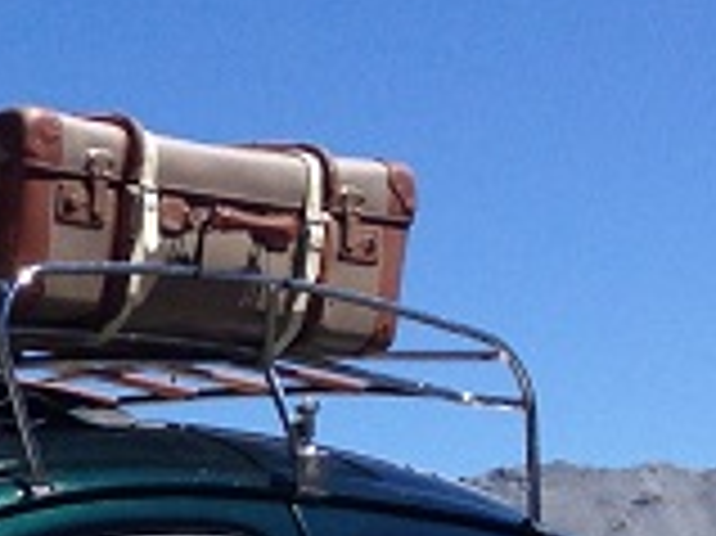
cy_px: 876
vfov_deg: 6.9
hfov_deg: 8.8
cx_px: -730
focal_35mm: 212
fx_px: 4382
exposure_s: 1/1590
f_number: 2.4
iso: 50
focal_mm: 4.13
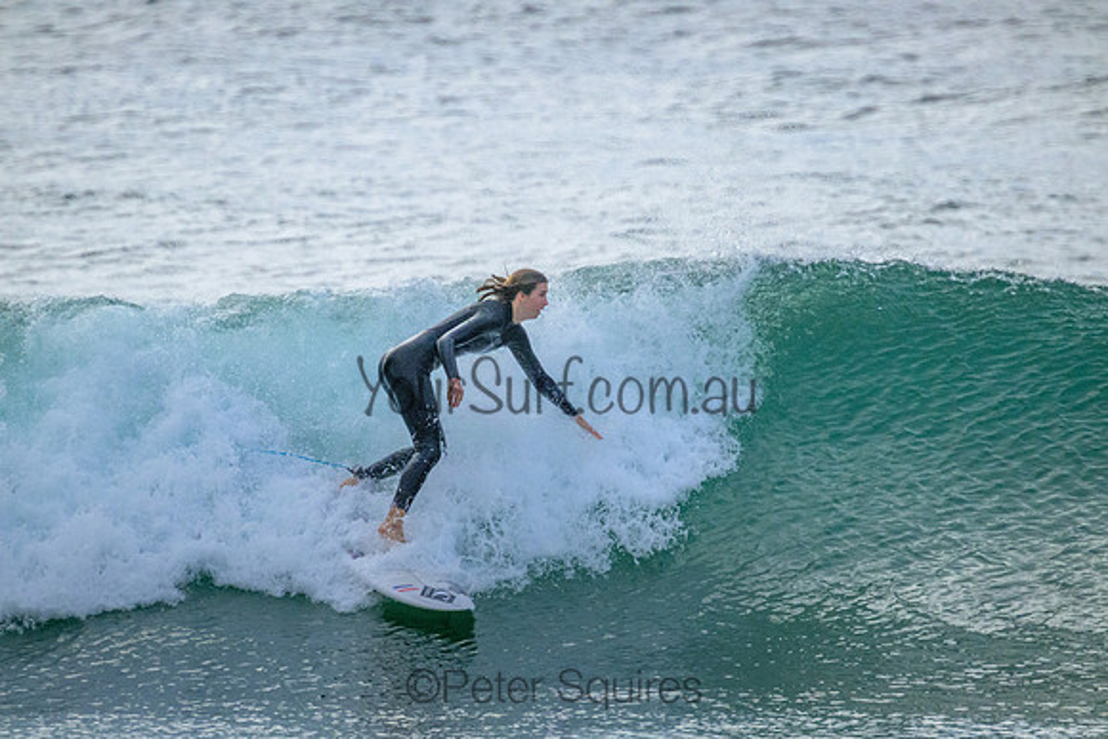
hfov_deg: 2.6
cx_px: 554
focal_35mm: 800
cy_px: 370
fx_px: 24627
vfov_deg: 1.7
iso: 6400
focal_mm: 800
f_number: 11
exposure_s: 1/2000
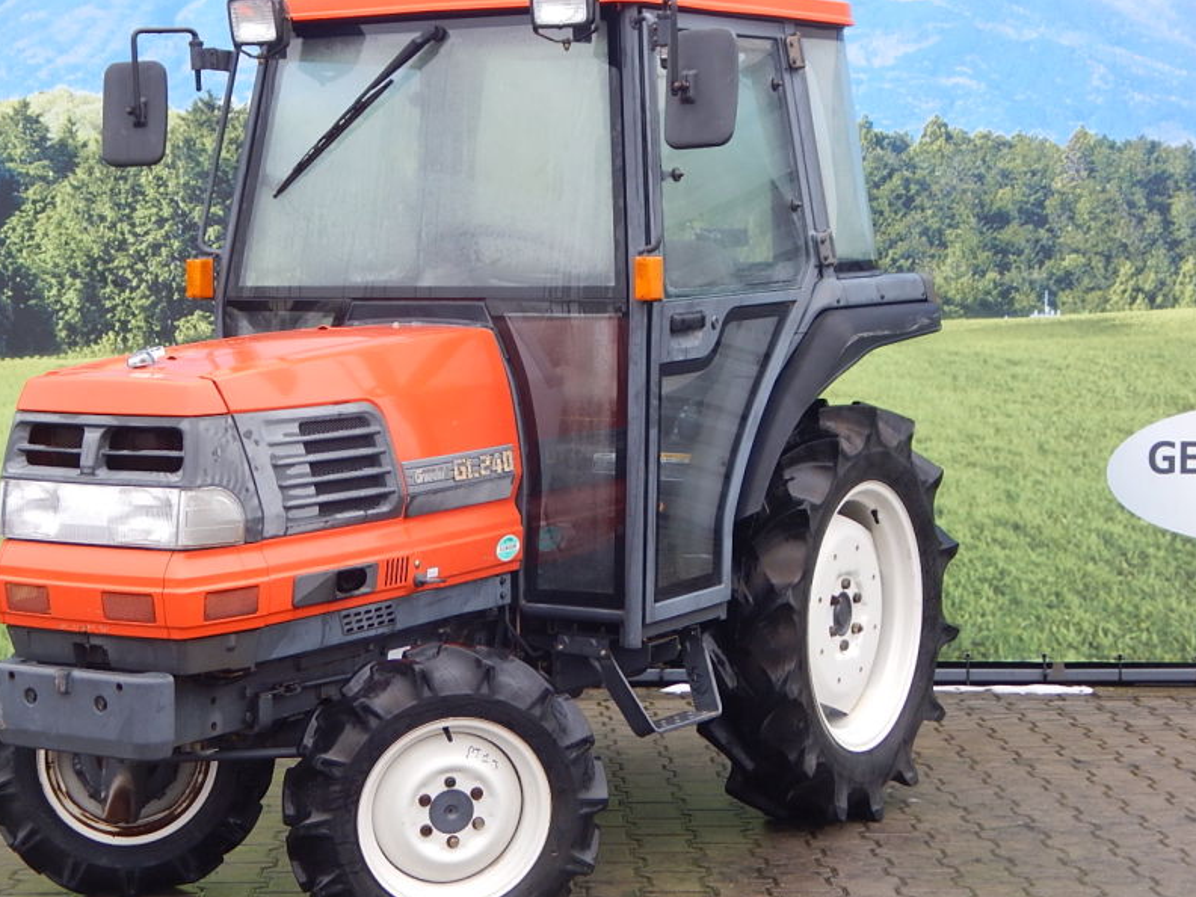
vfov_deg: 19.1
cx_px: 480
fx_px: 2660
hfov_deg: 25.3
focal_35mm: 77
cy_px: 441
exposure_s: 1/30
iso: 140
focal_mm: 10.9
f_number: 4
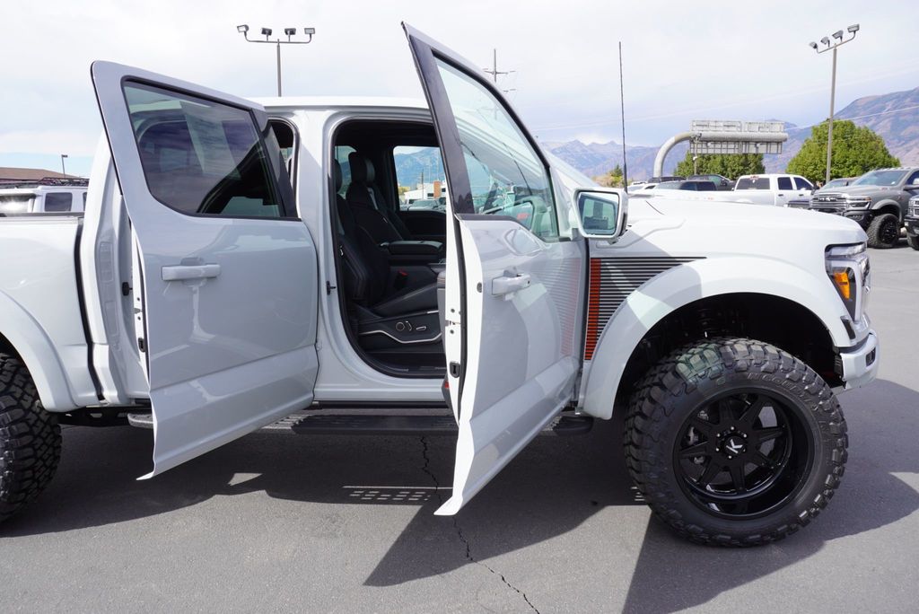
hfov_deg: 70.4
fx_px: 651
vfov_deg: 50.5
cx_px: 460
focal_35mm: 26
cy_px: 307
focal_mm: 17
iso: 100
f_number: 8
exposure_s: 1/125
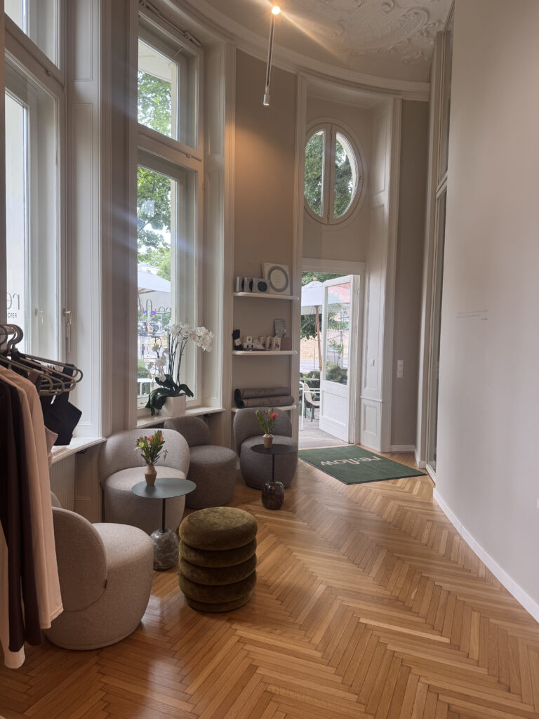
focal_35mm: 24
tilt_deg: -2.6
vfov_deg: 71.6
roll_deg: -1.5
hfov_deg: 56.8
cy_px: 360
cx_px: 270
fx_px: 498
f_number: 1.78
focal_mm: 6.76
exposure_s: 1/100
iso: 80
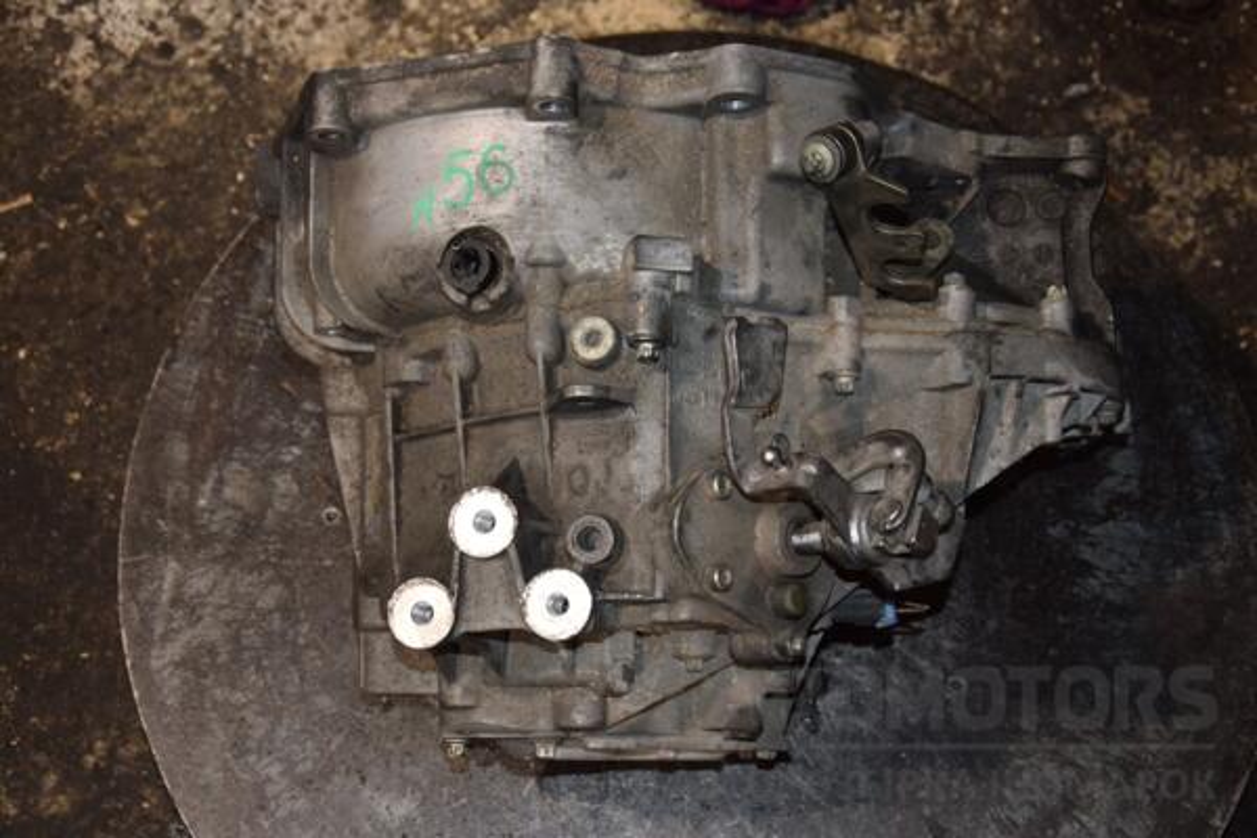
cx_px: 628
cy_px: 419
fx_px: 1833
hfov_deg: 37.9
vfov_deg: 25.8
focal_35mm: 52
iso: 800
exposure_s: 1/100
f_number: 5
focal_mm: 35
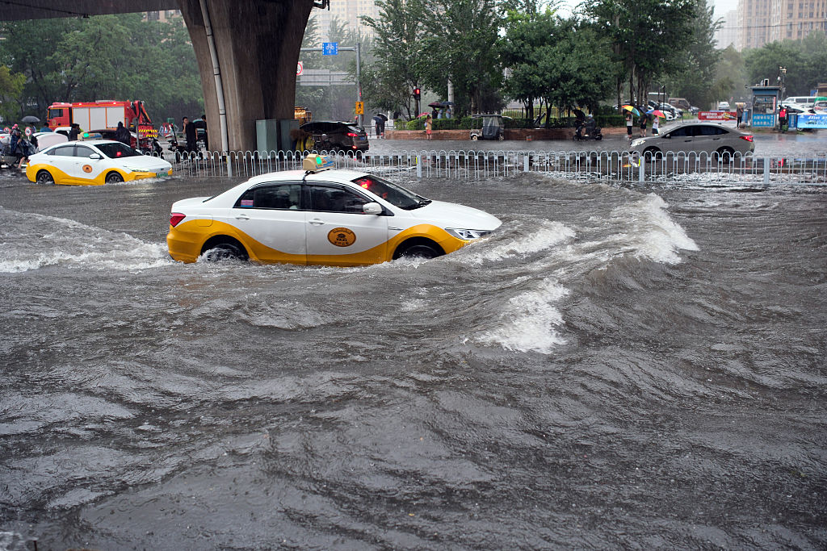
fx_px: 873
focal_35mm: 38
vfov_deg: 35.1
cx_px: 414
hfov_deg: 50.7
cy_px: 276
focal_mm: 25
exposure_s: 1/125
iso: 500
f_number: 2.5
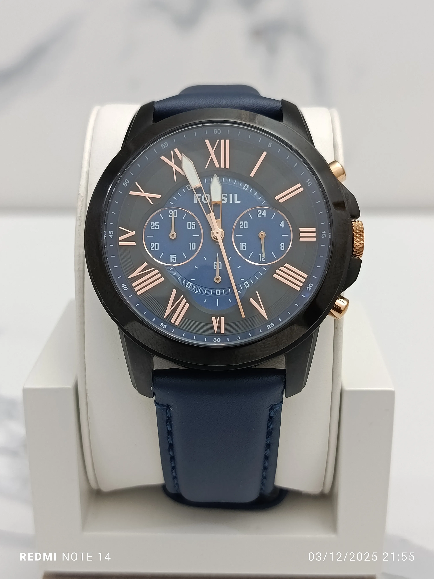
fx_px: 802
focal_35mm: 48
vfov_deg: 39.7
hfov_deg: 30.3
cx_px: 217
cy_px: 290
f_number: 1.7
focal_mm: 5.24
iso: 420
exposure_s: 1/100
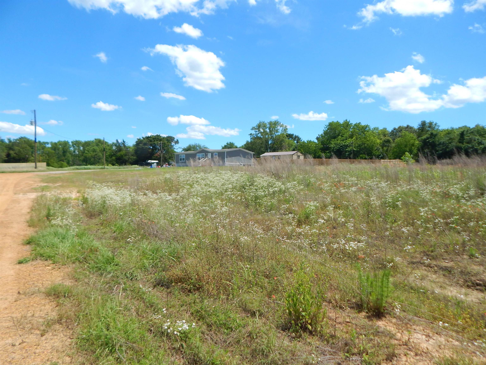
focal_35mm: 22
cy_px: 182
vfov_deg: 61.1
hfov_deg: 76.4
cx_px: 243
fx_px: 309
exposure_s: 1/500
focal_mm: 4
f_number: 6
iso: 125
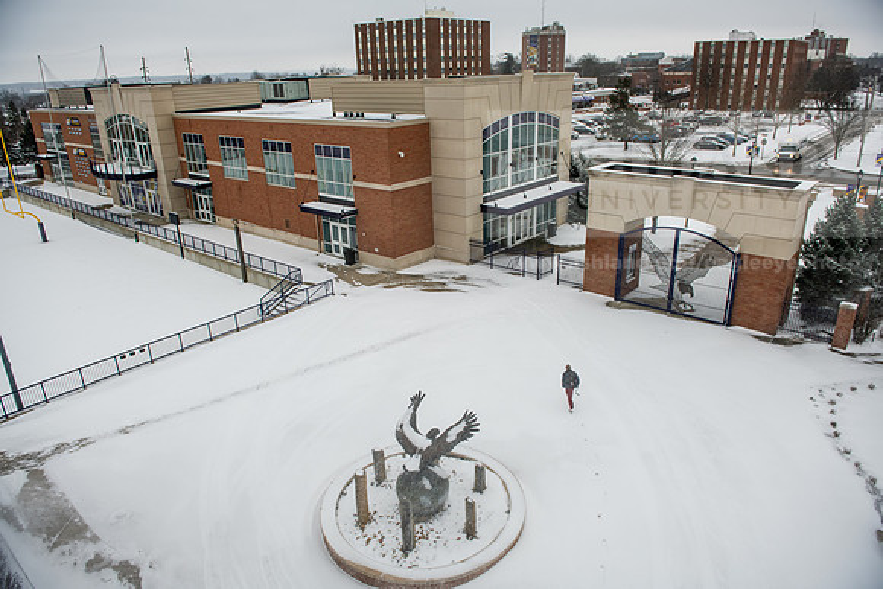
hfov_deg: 73.7
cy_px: 294
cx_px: 442
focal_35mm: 24
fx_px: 589
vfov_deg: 53.2
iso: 250
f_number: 4
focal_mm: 24
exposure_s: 1/320
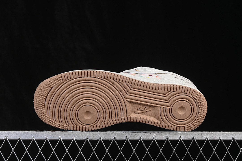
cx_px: 121
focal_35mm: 75
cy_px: 80
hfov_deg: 27.0
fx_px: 504
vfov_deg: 18.2
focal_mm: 50
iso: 160
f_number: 8
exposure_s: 1/80
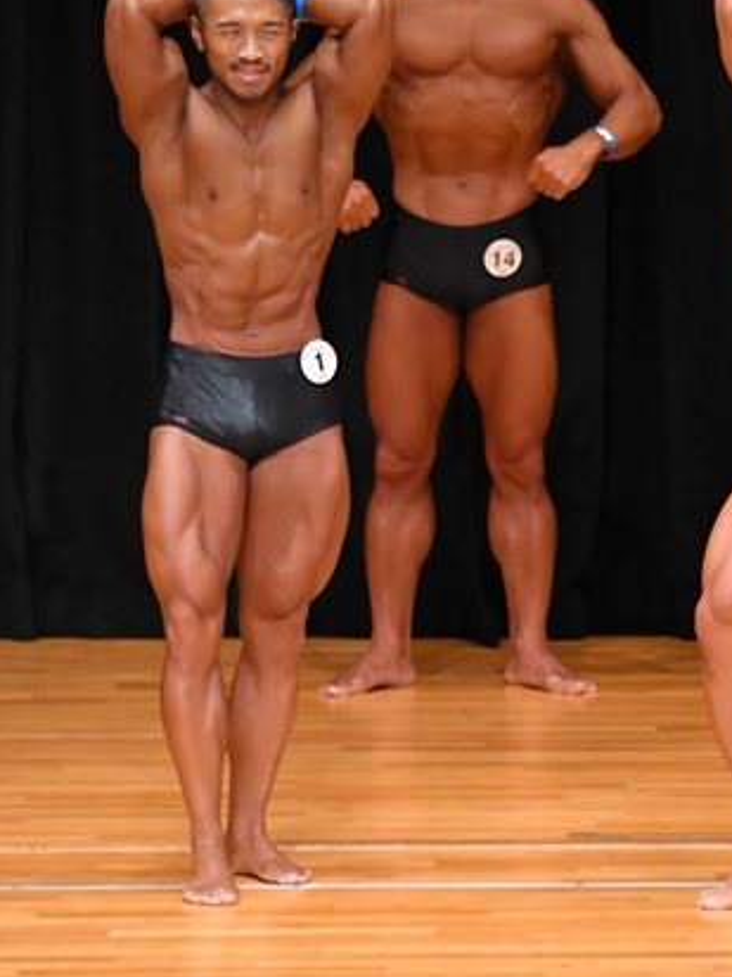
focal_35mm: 461
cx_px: 759
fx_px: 12998
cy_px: 441
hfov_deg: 3.2
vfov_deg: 4.3
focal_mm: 170
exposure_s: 1/400
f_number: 5.6
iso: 4000
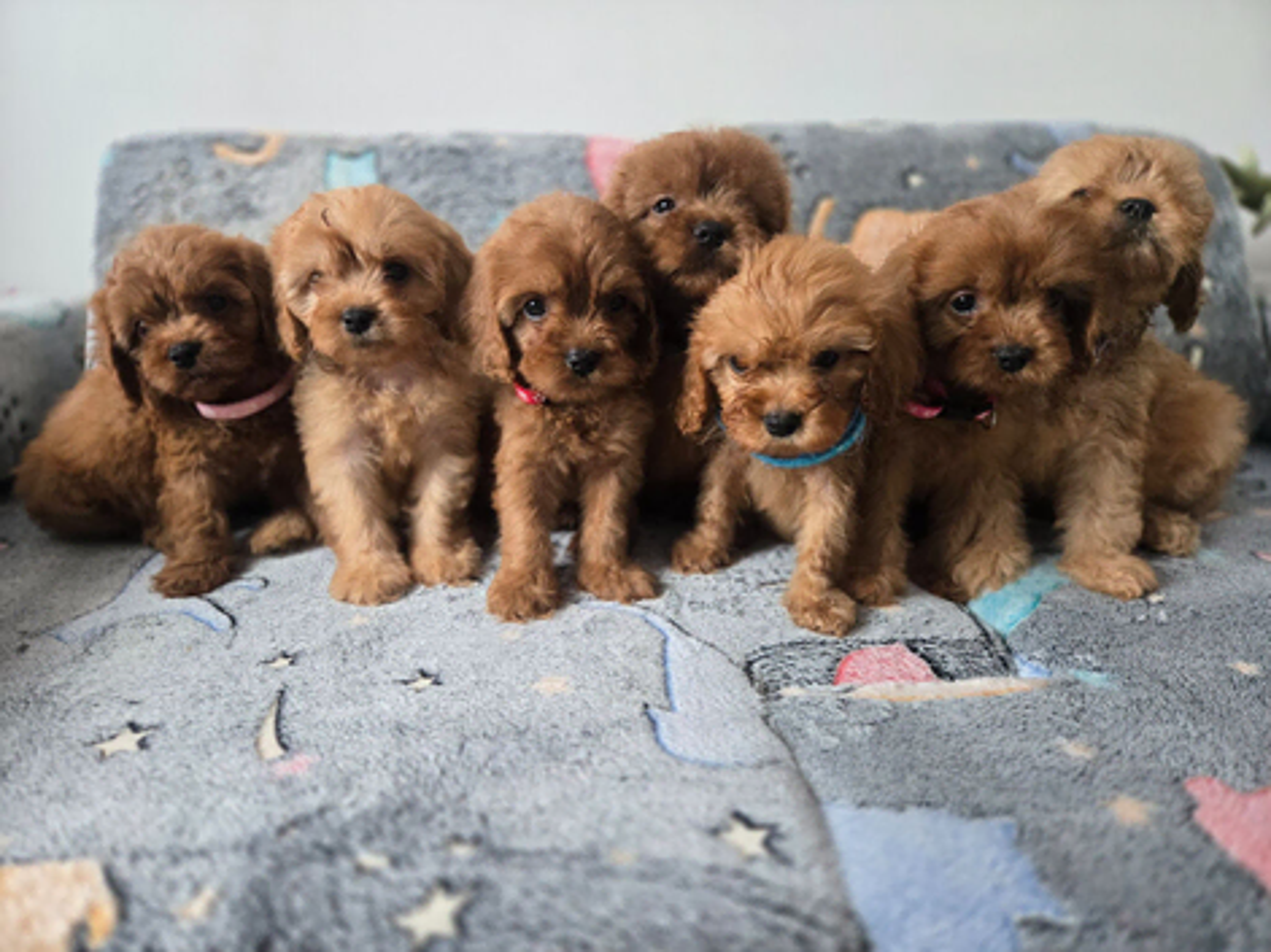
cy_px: 476
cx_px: 636
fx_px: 844
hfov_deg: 73.9
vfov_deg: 58.9
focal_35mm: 23
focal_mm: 5.4
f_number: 1.8
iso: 320
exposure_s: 1/100
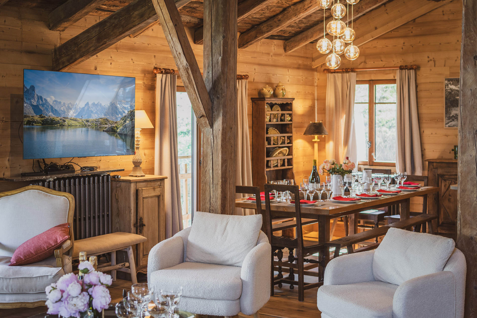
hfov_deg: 38.2
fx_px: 689
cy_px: 159
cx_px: 238
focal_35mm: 52
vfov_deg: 26.0
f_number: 3.2
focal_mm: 35
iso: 250
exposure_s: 1/60
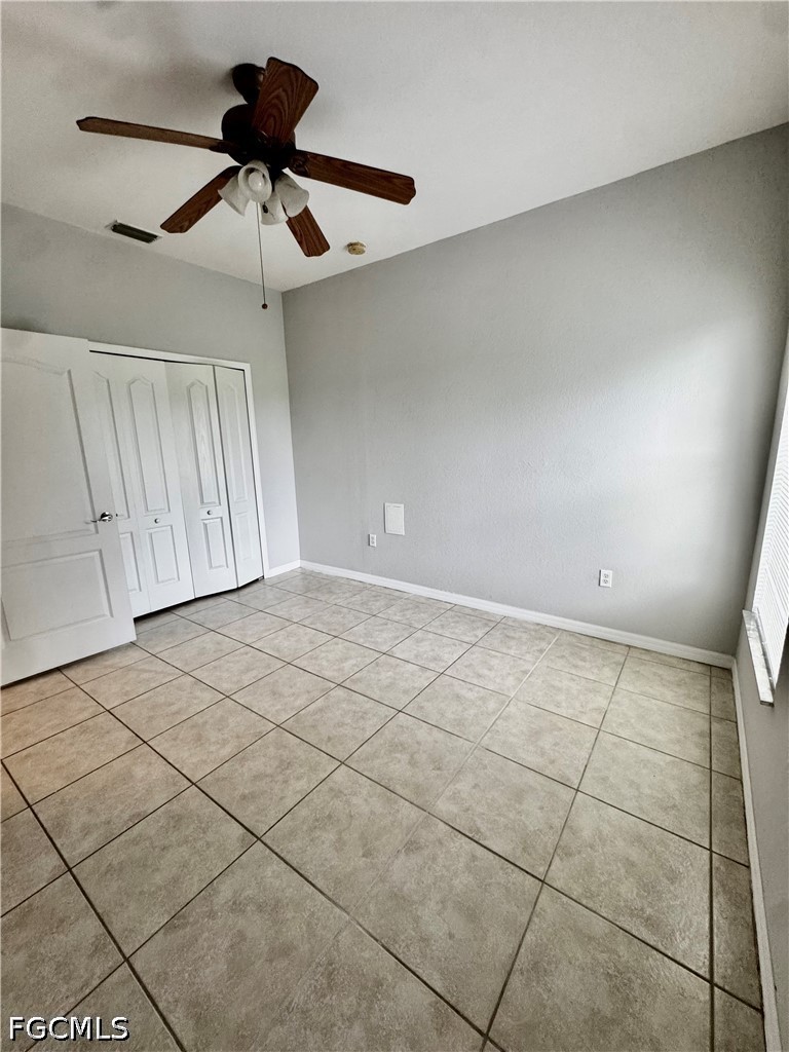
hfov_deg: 85.7
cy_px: 526
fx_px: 425
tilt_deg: -11.9
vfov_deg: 102.1
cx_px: 394
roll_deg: +2.1
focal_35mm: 14
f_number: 2.2
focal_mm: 2.22
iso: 200
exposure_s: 1/120
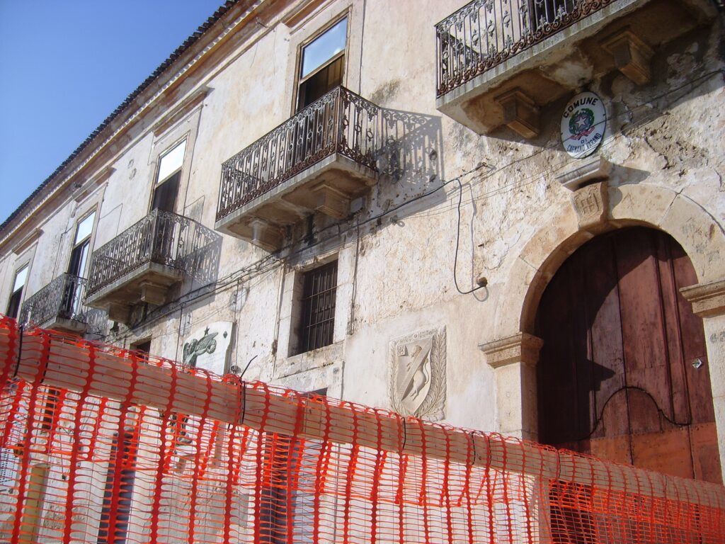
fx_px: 733
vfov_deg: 40.7
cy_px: 272
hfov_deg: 52.6
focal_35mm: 35
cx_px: 362
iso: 50
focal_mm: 5.8
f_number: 7.1
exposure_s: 1/250
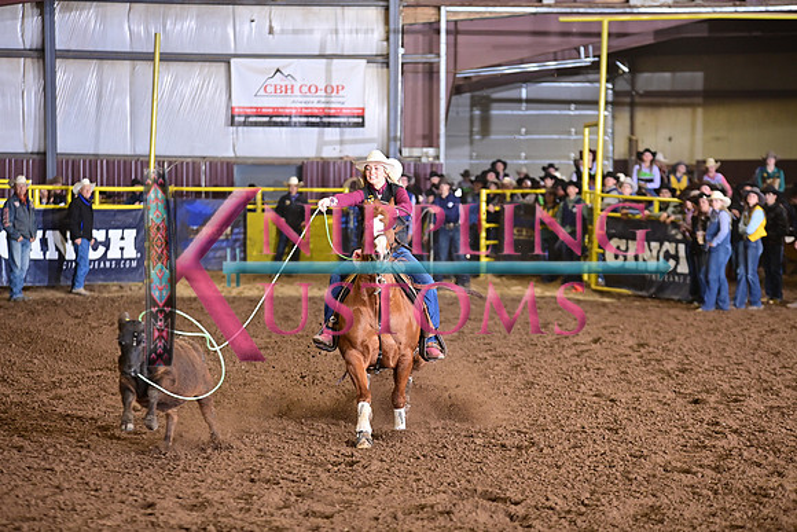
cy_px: 266
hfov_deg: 12.8
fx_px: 3543
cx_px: 398
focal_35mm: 160
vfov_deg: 8.6
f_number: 3.2
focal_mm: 160
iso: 1600
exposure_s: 1/250
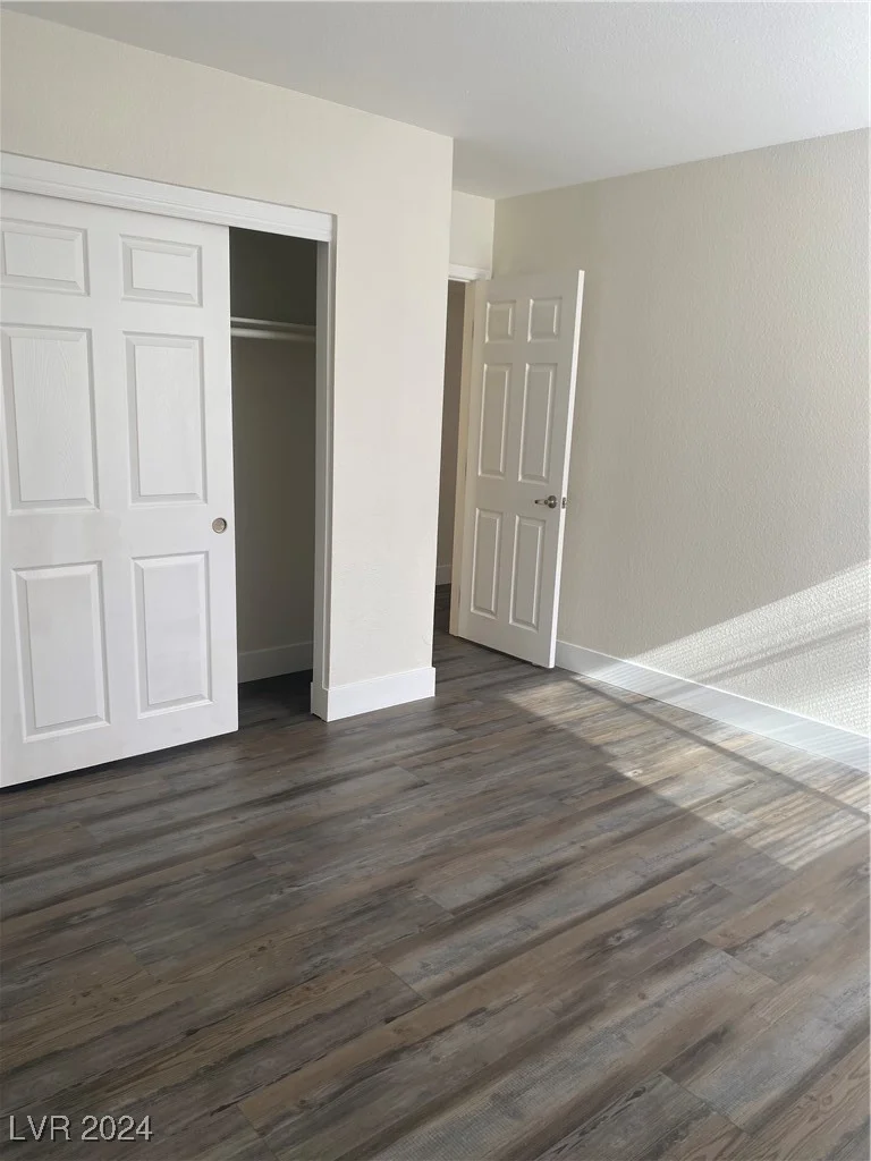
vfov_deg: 67.3
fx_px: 872
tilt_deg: -10.1
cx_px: 436
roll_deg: -2.1
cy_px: 580
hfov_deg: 53.1
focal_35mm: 26
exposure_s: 1/122
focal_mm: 4.25
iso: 32
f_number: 1.8
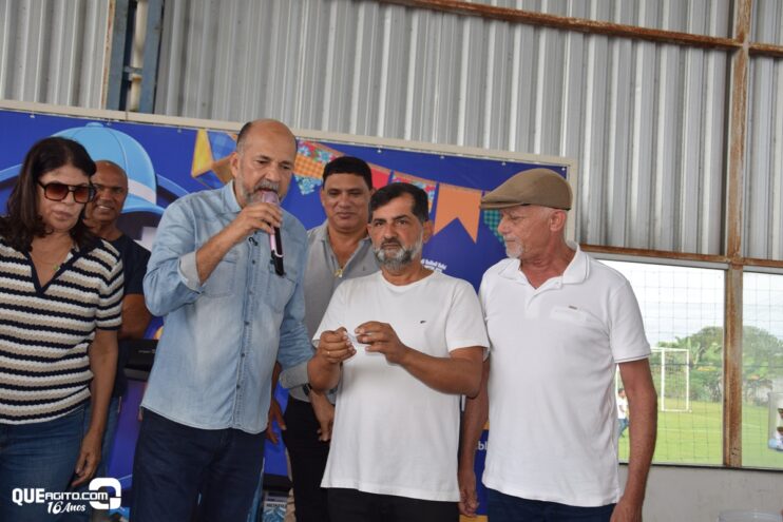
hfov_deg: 46.4
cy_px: 261
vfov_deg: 31.9
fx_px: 914
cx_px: 392
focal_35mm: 42
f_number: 5.6
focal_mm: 28
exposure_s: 1/125
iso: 100
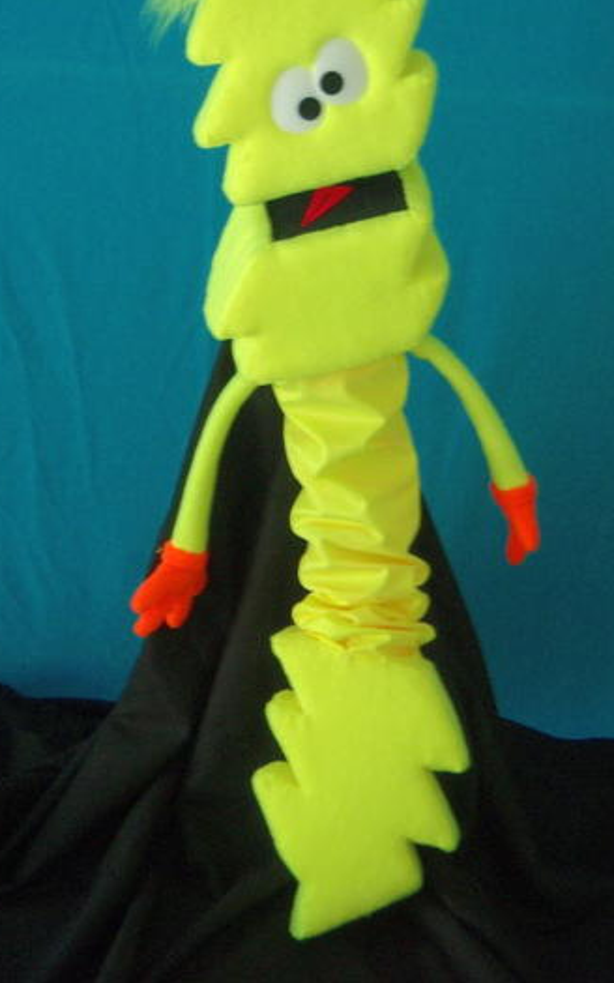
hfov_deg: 20.9
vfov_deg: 32.9
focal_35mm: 62
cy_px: 386
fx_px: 1660
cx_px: 361
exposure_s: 1/13.8
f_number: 3.7
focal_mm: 8
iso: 100
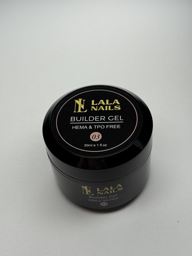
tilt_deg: -50.4
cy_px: 128
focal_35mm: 48
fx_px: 355
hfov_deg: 30.3
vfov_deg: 39.7
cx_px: 96
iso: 64
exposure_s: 1/1222
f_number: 1.78
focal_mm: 6.76
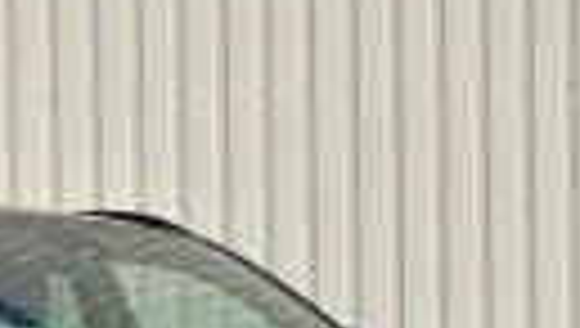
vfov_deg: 8.2
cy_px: 472
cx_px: 81
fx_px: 2249
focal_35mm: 146
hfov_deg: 14.6
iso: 100
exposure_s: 1/1953
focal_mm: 6.86
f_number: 1.78
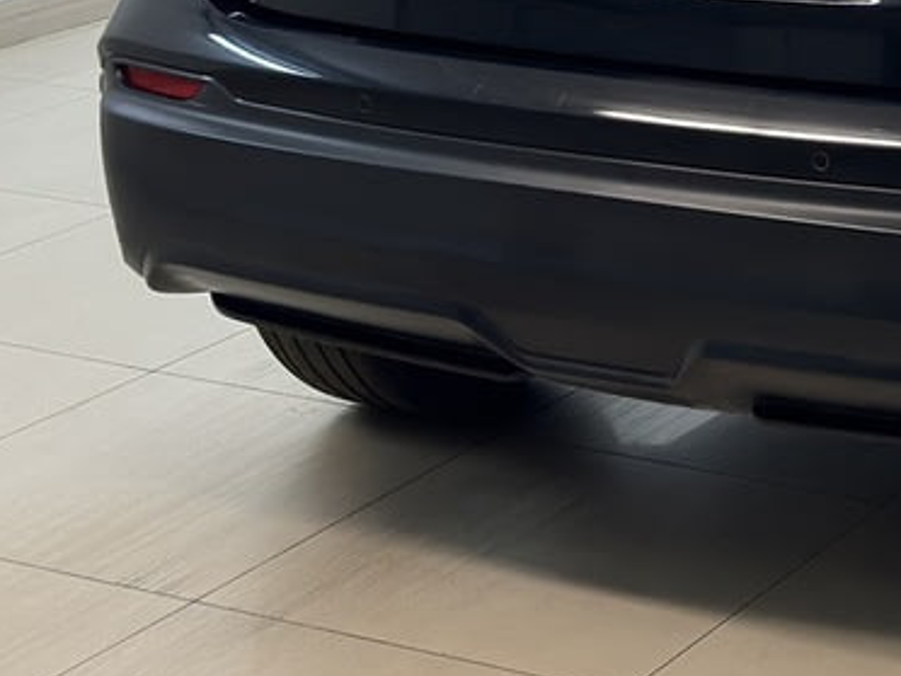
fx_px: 3019
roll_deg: -0.4
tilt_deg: -11.1
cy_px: -84
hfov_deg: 16.4
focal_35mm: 116
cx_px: 1044
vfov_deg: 12.5
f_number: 1.78
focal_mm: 6.86
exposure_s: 1/100
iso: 80
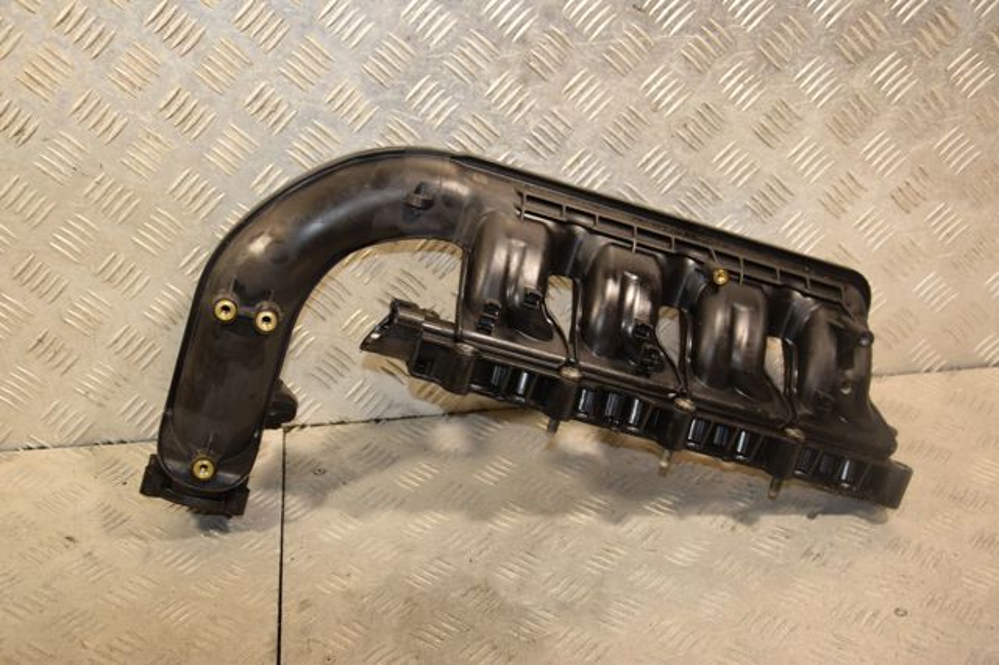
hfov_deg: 41.1
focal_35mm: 48
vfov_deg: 28.0
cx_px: 500
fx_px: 1331
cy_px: 332
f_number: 5
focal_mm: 32
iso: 800
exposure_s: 1/200
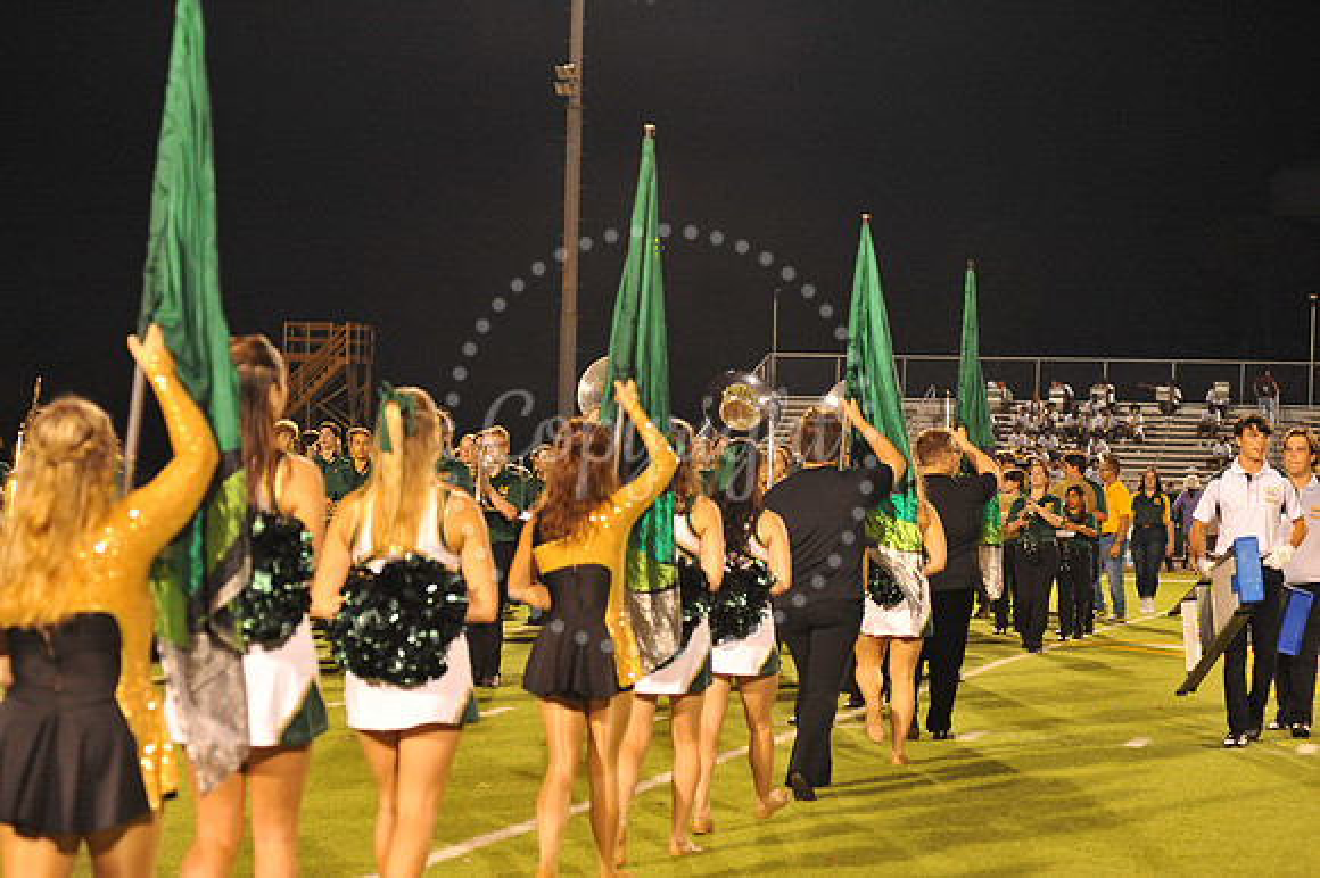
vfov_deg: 17.0
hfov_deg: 25.4
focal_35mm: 80
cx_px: 660
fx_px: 2932
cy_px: 439
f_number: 4
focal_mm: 80
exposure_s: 1/160
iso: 3200
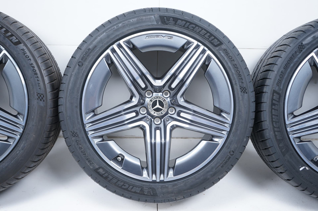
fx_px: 362
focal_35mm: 41
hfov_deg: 47.4
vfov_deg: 32.6
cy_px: 106
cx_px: 159
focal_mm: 41
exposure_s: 1/125
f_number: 5.6
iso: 250
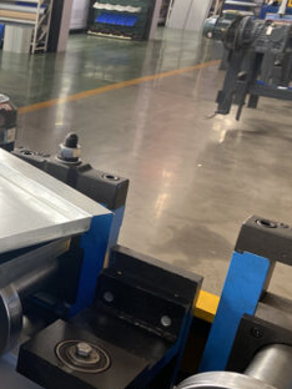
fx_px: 562
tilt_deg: -23.3
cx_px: -50
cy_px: 199
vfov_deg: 38.2
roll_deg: -3.9
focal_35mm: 50
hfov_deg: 26.2
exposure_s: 1/100
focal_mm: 4.25
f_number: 1.8
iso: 80
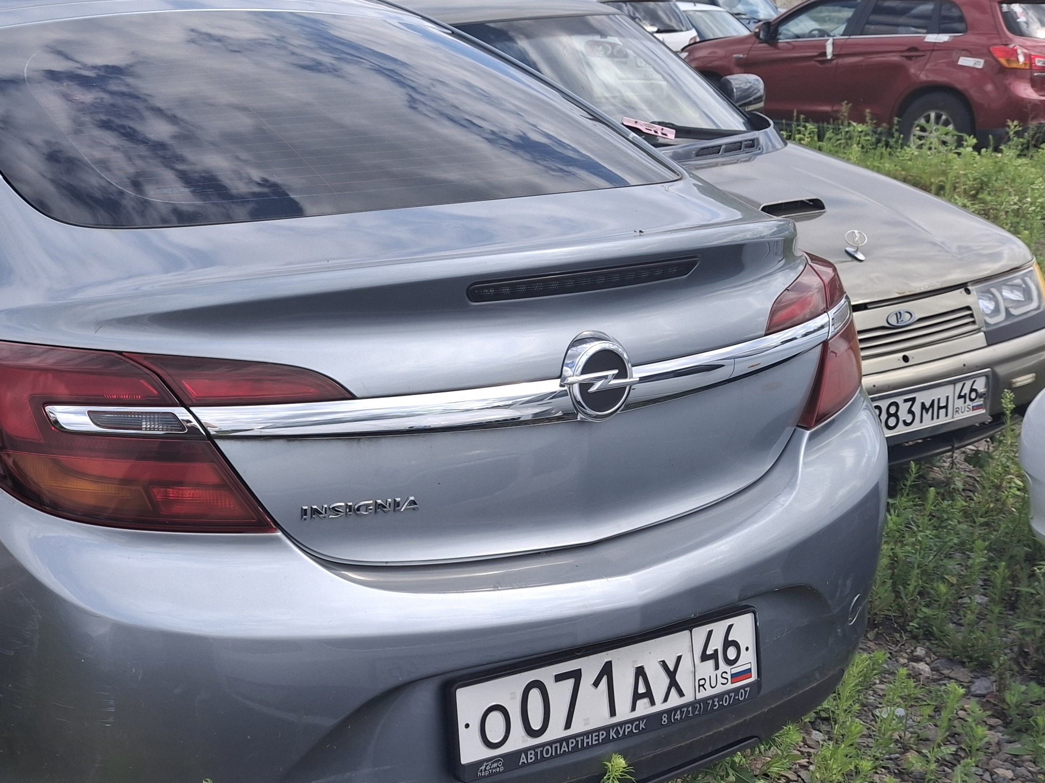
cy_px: 469
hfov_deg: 40.1
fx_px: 1358
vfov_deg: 32.1
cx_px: 183
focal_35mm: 45
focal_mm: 4.69
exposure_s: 1/772
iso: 25
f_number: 1.8
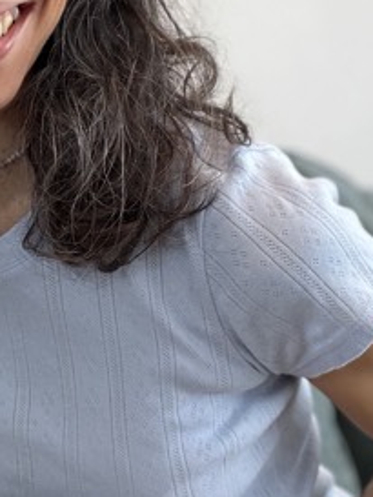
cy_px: 242
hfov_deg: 18.5
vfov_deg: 24.7
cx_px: 67
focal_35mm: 79
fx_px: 1134
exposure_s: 1/50
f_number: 1.9
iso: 125
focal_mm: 2.71
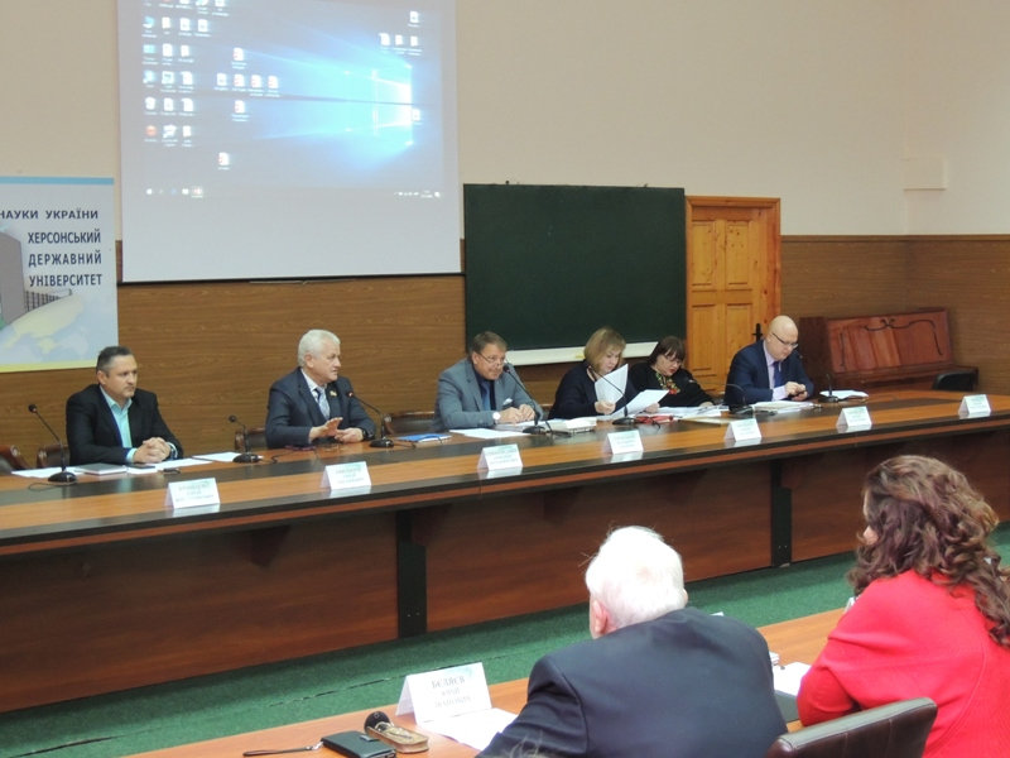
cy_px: 379
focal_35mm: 55
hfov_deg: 34.9
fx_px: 1605
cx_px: 505
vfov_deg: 26.6
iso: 800
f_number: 3.7
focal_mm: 9.8
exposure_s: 1/15
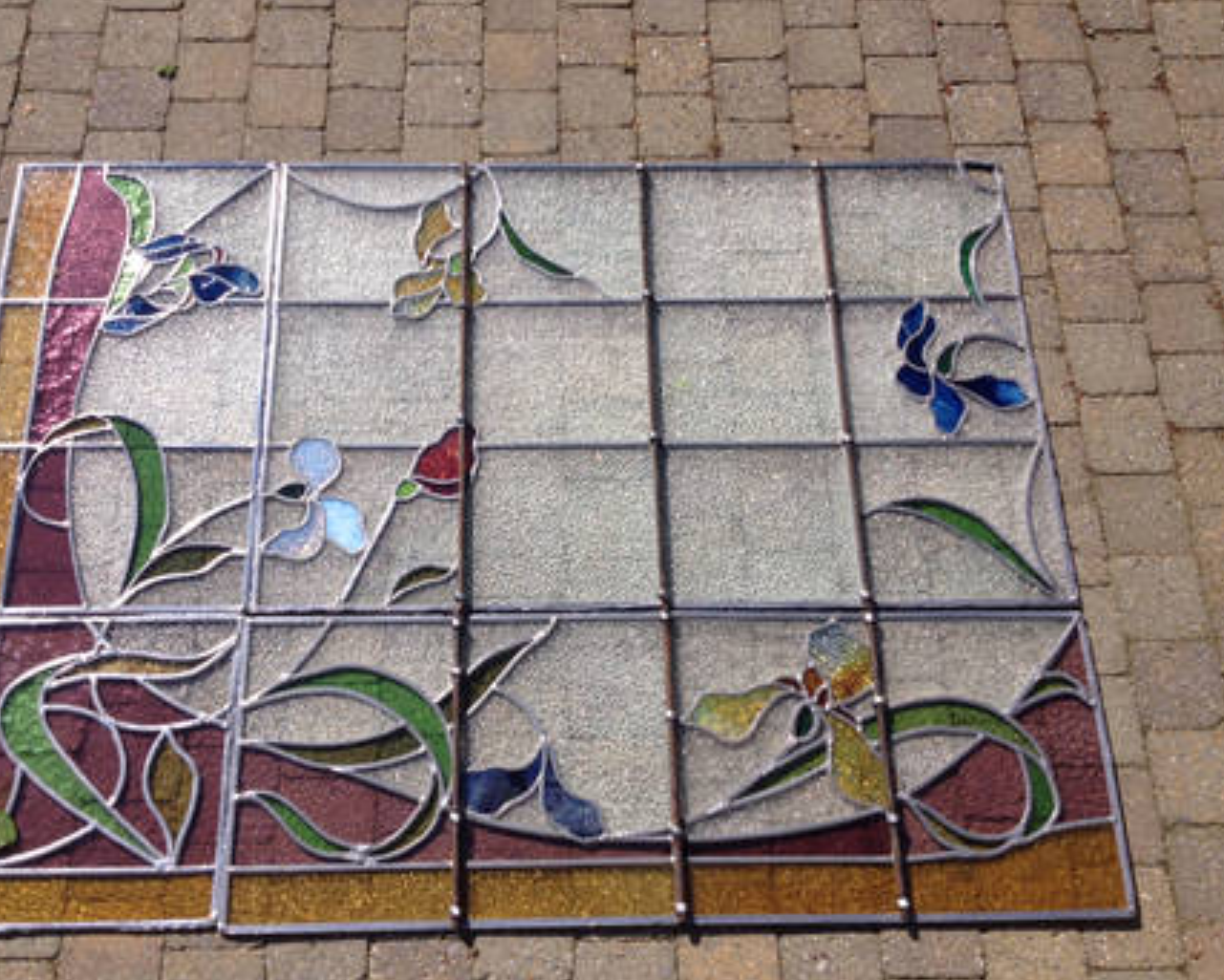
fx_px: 1450
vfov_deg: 37.4
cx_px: 562
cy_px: 489
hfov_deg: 45.7
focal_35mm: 40
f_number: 2.4
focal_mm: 4.28
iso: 50
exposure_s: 1/2123
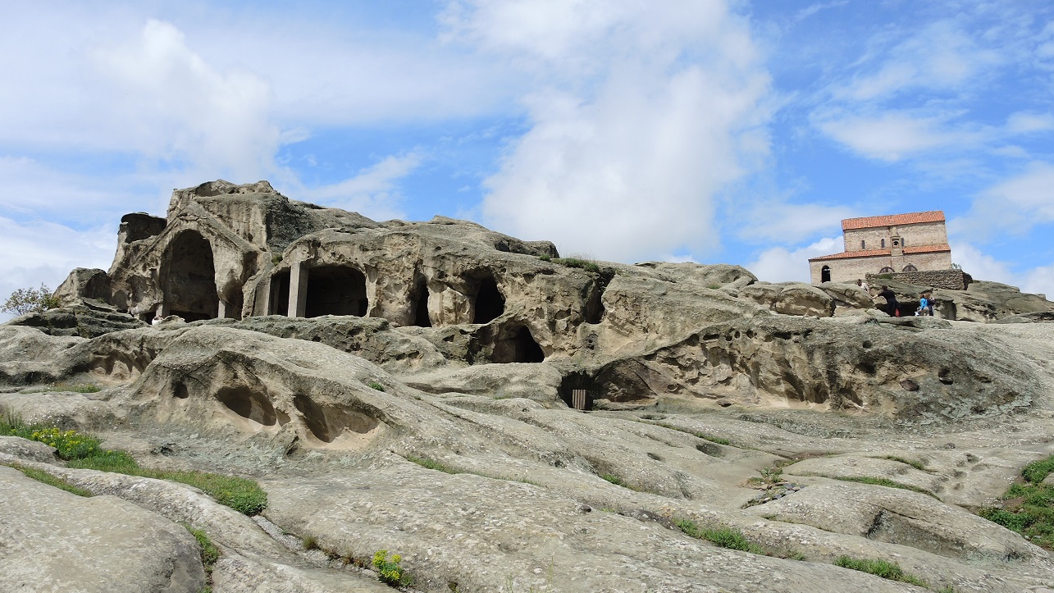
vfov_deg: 37.8
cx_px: 534
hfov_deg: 62.6
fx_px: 866
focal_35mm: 31
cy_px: 303
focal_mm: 6
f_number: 3.2
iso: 80
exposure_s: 1/1250
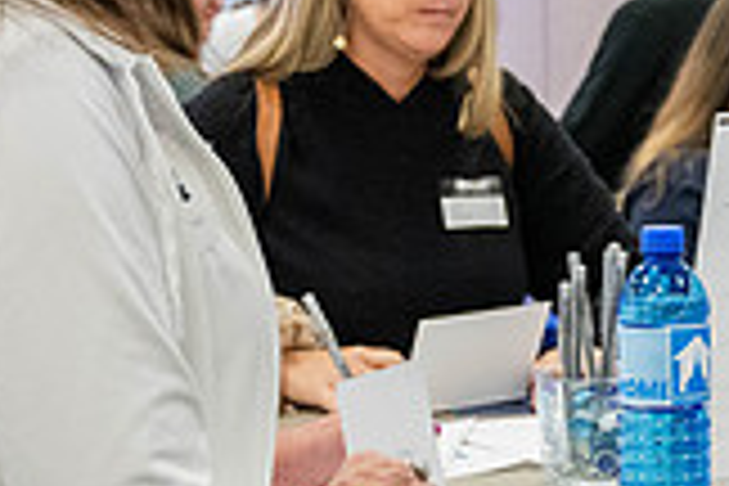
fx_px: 2470
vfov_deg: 11.2
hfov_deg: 16.6
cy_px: 259
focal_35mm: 122
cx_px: 662
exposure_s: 1/200
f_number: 4
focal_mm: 34
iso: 5000
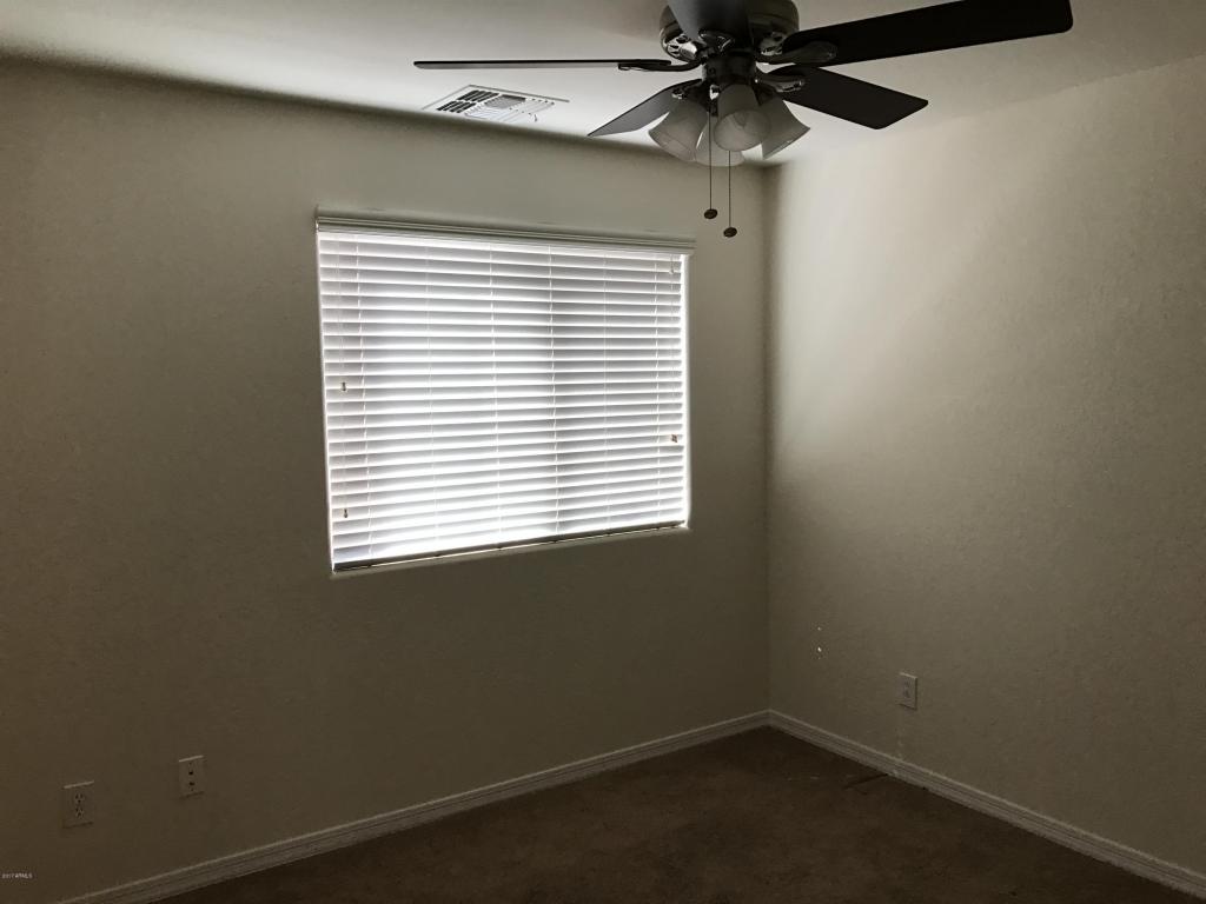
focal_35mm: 28
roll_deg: +1.7
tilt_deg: -1.8
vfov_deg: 49.7
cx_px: 603
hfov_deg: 63.4
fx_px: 976
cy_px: 452
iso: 32
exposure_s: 1/40
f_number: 1.8
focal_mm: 3.99
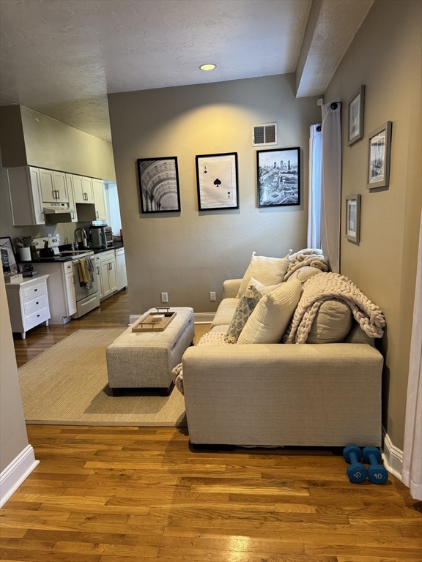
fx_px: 390
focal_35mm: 24
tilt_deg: -9.5
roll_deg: +3.7
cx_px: 211
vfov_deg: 71.6
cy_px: 281
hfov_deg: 56.8
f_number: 1.78
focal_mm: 6.76
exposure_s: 1/60
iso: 250
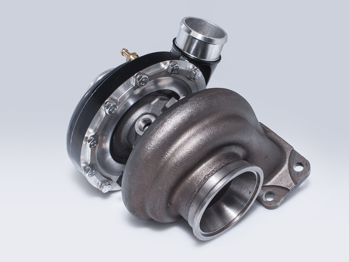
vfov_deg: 25.4
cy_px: 132
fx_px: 580
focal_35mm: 58
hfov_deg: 33.5
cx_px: 187
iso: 100
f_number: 20
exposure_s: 1/50
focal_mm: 35
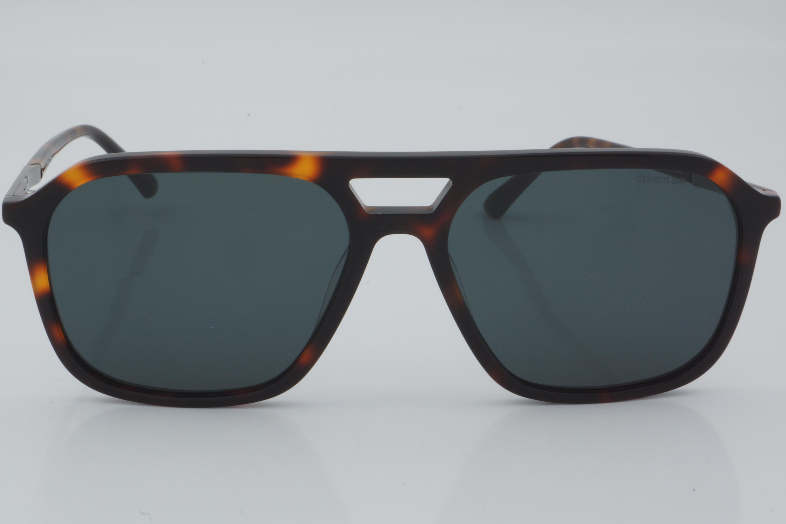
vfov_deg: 16.6
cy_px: 262
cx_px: 393
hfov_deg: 24.6
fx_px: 1801
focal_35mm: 82
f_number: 32
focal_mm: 55
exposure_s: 1/3
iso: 100
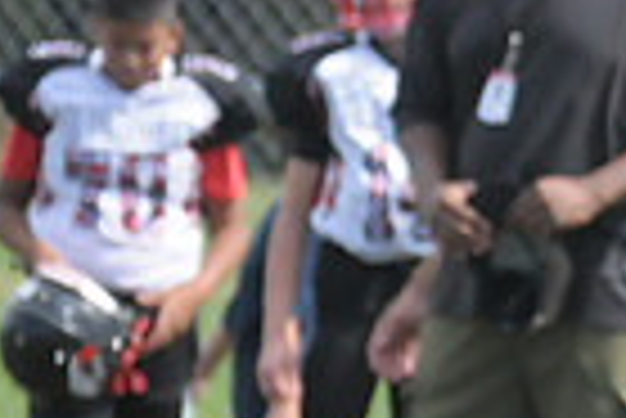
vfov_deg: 0.8
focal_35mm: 1747
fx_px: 30410
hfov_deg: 1.2
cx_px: 1275
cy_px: 631
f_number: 4
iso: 1600
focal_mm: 280
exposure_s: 1/5000
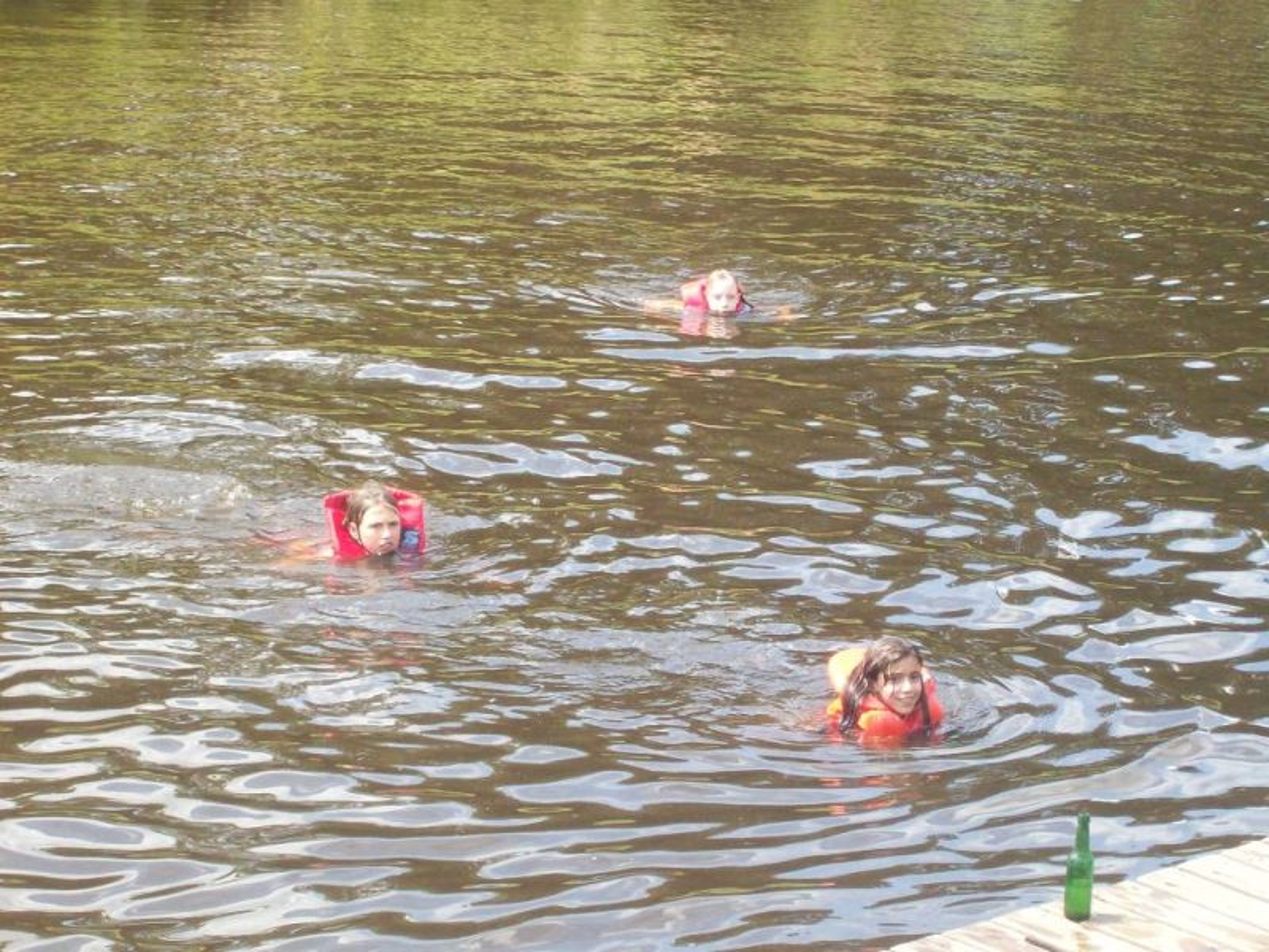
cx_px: 634
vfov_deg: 13.7
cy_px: 476
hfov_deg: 18.2
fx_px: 3959
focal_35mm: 108
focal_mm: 18
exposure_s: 1/248
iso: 200
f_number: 4.8
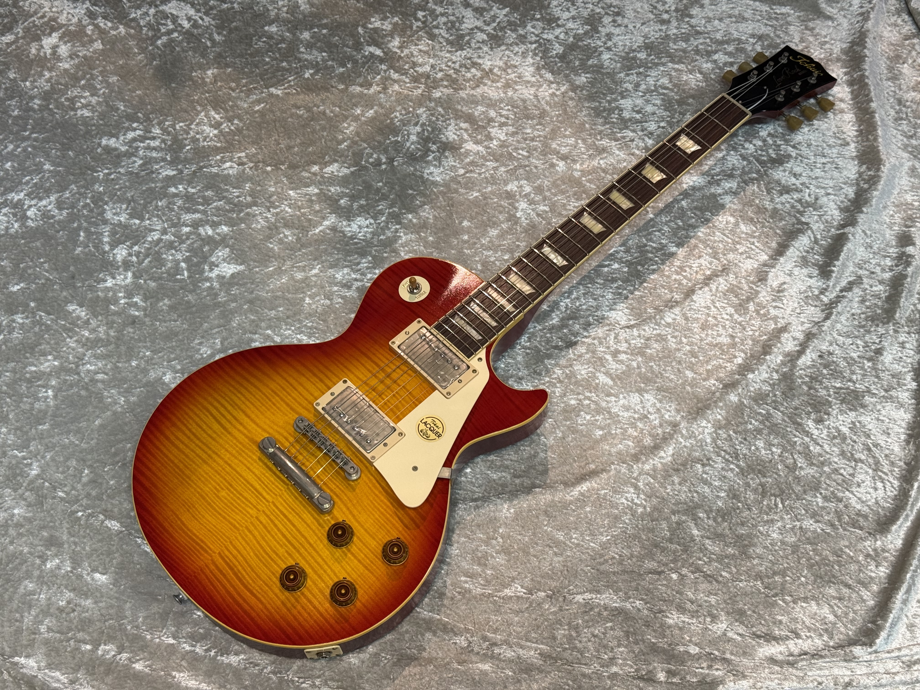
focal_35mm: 48
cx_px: 460
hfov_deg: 39.7
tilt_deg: -61.2
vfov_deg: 30.3
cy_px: 345
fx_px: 1276
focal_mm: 6.76
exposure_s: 1/60
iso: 100
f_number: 1.78
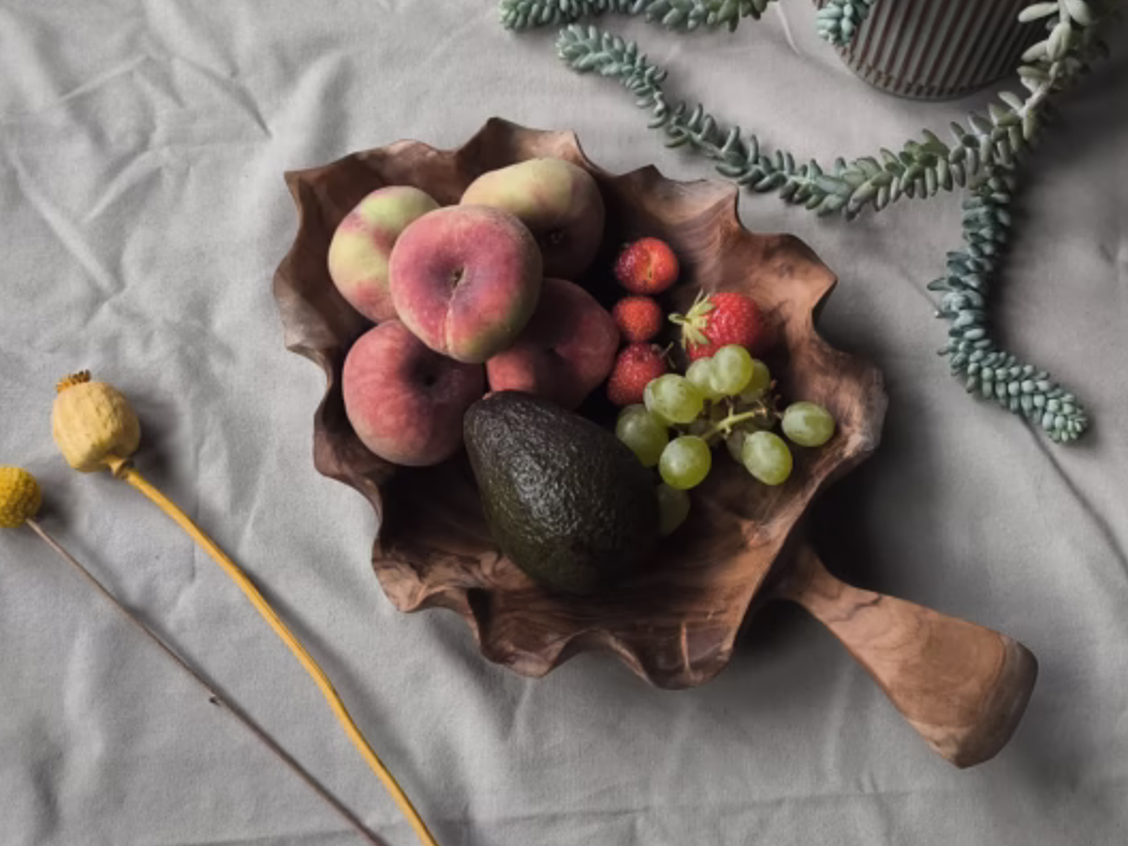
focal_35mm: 50
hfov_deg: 38.2
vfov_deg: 29.1
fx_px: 1629
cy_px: 453
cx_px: 592
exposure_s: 1/640
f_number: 1.9
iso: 200
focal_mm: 6.92
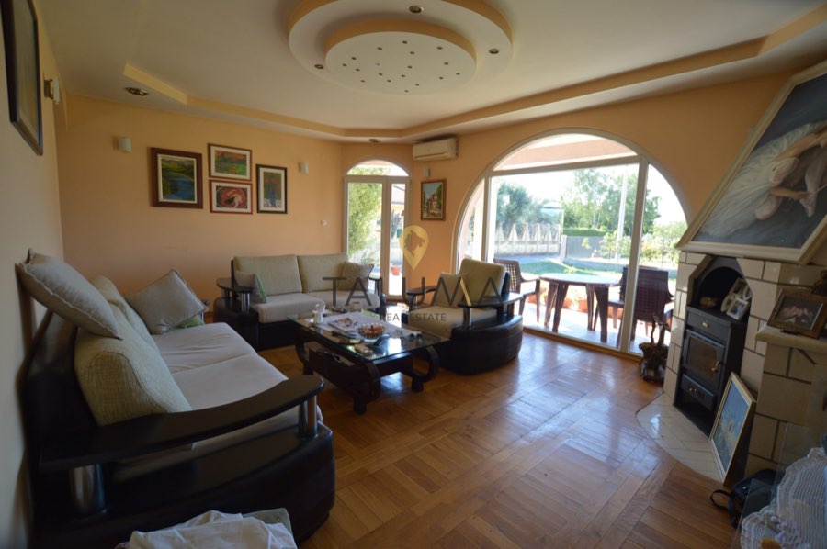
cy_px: 274
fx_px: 344
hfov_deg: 100.5
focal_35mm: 15
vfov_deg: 77.2
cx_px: 414
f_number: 3.5
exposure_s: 1/125
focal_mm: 10
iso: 220
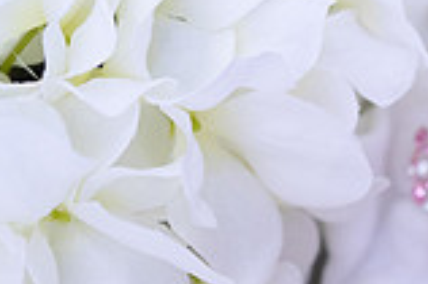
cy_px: 356
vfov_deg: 7.4
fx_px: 2185
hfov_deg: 10.6
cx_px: 742
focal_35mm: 184
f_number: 3.5
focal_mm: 50
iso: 1000
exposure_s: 1/90
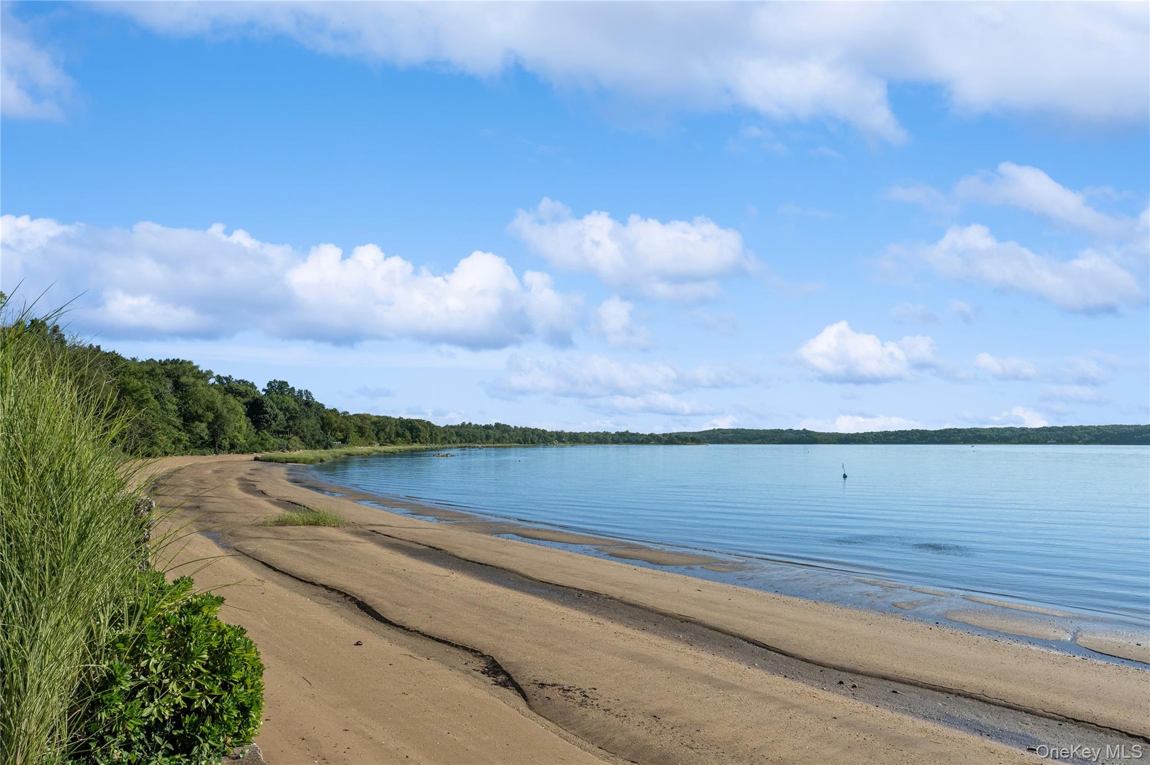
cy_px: 382
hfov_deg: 81.2
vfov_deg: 59.4
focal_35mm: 21
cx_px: 575
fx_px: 670
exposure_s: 1/2500
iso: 400
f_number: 8
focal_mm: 14
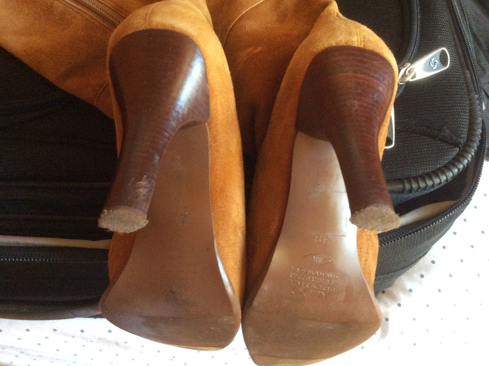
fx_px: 451
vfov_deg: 44.1
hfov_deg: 56.9
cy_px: 183
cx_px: 244
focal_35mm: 32
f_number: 2.4
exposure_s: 1/25
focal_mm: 3.3
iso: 250
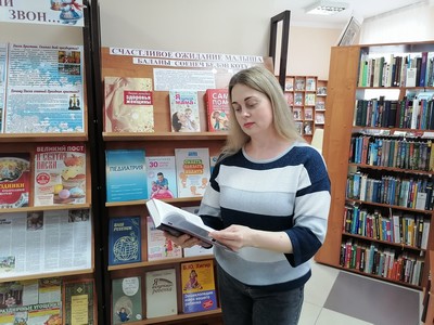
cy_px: 162
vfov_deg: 51.4
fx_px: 339
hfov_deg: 65.3
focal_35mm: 27
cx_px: 217
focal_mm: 5.3
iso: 250
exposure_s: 1/33.3
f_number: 1.8
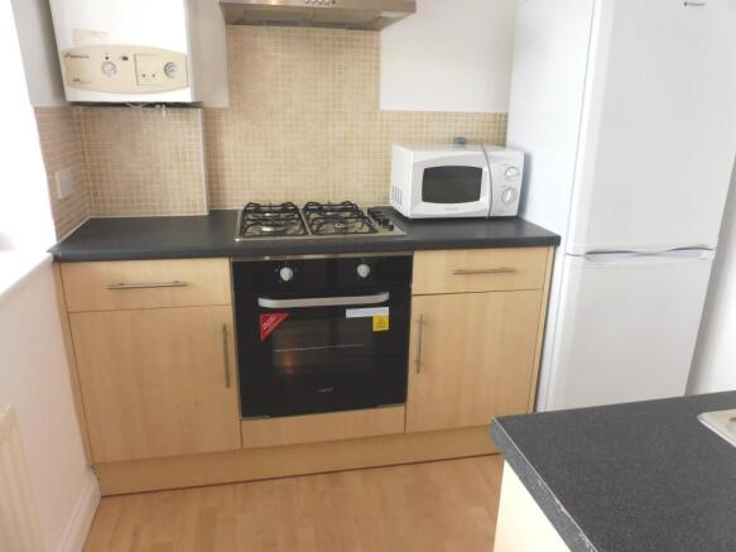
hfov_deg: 71.6
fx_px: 510
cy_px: 276
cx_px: 368
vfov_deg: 56.8
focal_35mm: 24
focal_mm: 4.3
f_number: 5
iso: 400
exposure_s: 1/30
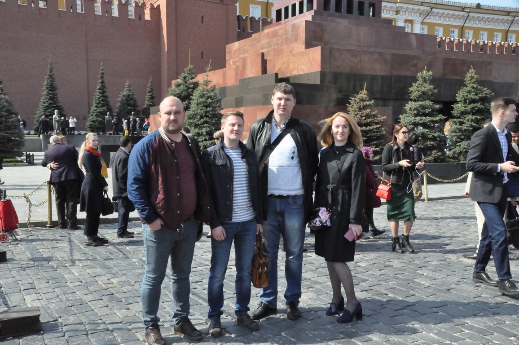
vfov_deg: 34.1
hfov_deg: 49.6
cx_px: 260
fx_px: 562
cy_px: 172
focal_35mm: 39
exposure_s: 1/1250
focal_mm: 26
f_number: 18
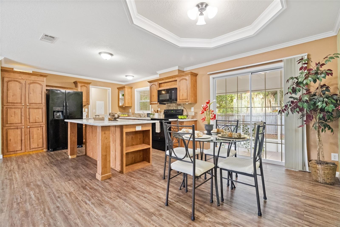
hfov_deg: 96.7
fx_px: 151
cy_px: 114
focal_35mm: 16
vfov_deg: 73.8
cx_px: 170
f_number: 9
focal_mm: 16
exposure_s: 1/30
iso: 12800
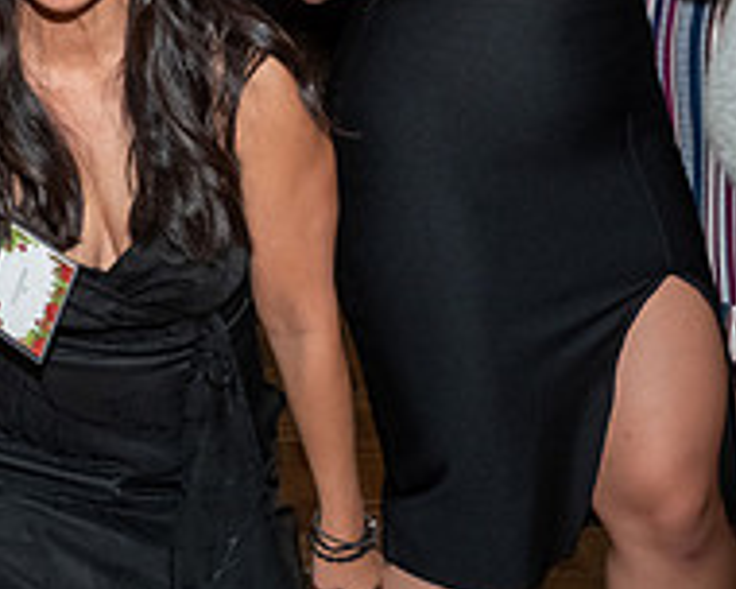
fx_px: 2178
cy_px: 178
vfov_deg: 15.4
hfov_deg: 17.8
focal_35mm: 100
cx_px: -247
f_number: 6.3
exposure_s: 1/250
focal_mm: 20
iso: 500
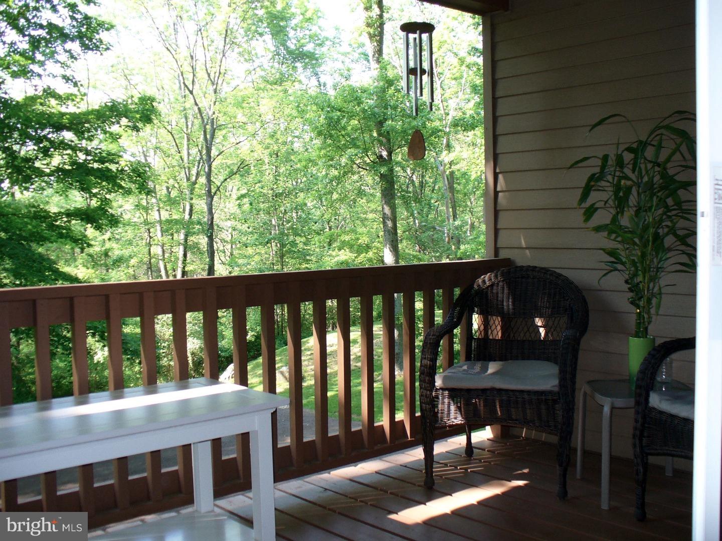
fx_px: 772
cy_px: 270
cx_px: 361
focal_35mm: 37
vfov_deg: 38.7
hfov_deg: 50.1
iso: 80
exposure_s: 1/60
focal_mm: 6.1
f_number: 2.8
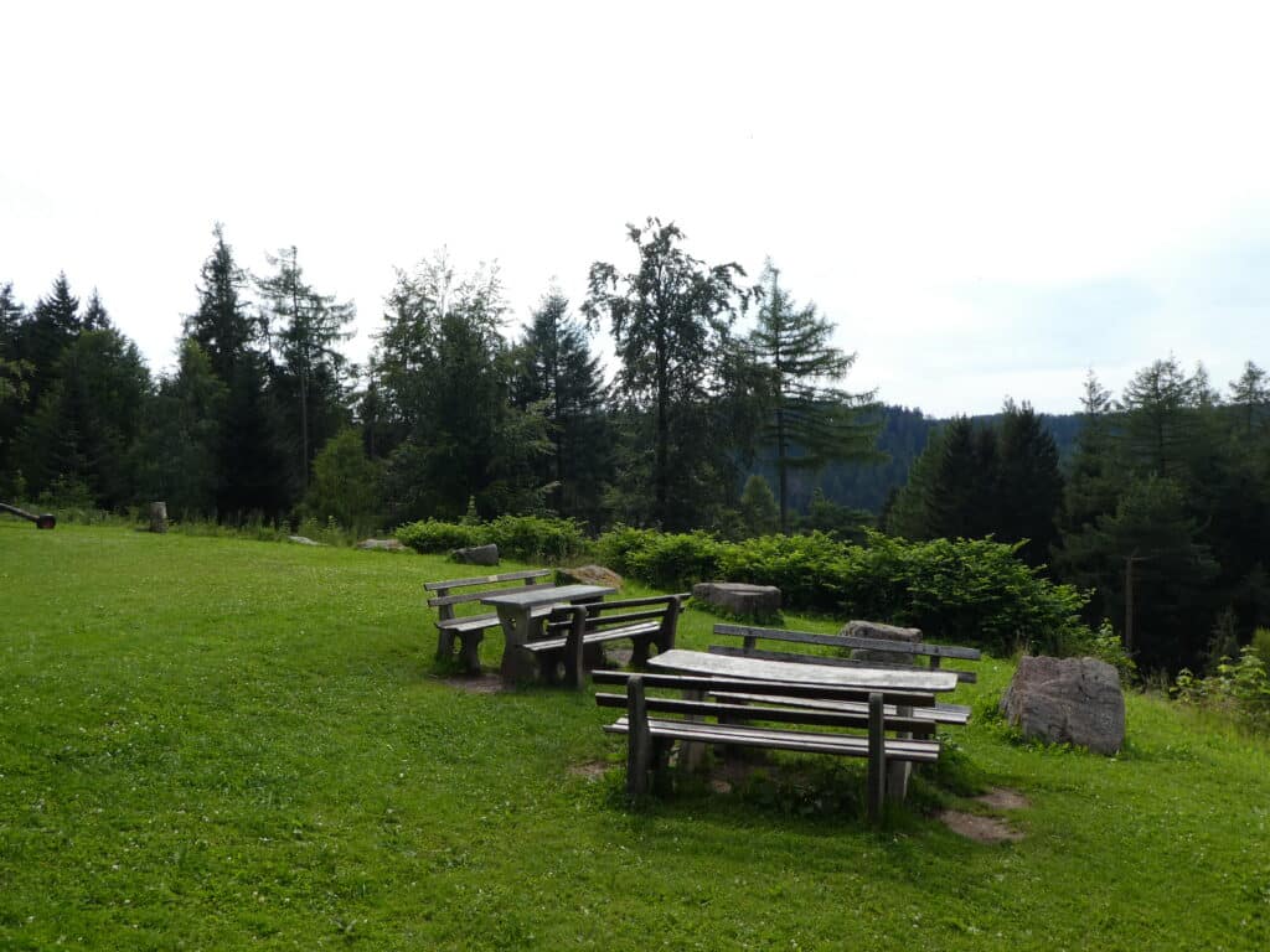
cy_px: 476
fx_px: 881
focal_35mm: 24
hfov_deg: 71.6
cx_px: 635
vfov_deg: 56.8
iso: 80
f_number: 3.3
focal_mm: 4.3
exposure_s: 1/640
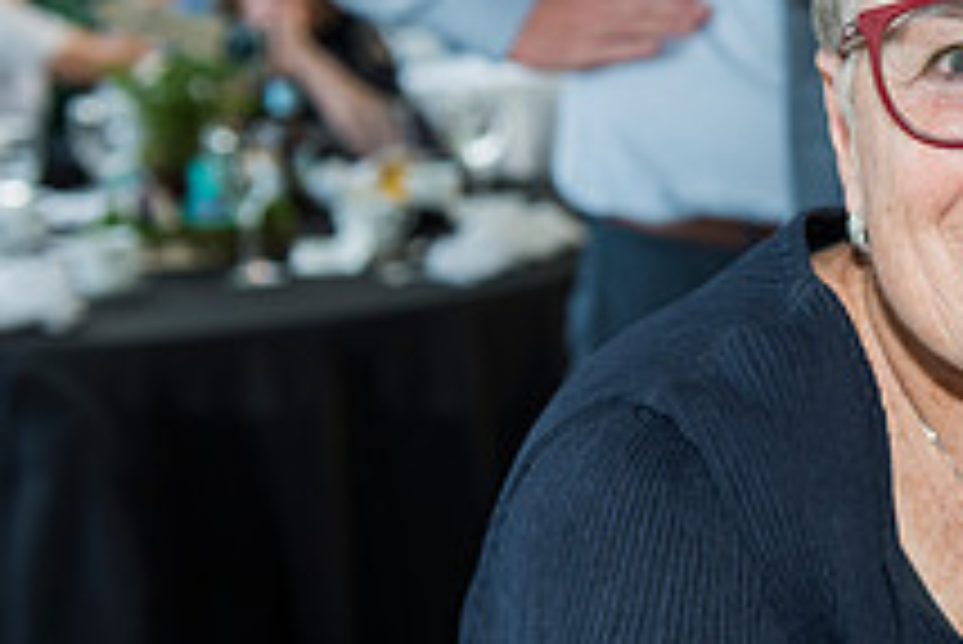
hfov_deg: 16.4
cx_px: 1179
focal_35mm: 119
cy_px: 290
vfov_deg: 11.5
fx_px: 3185
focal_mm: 44
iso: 640
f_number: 4
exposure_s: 1/160
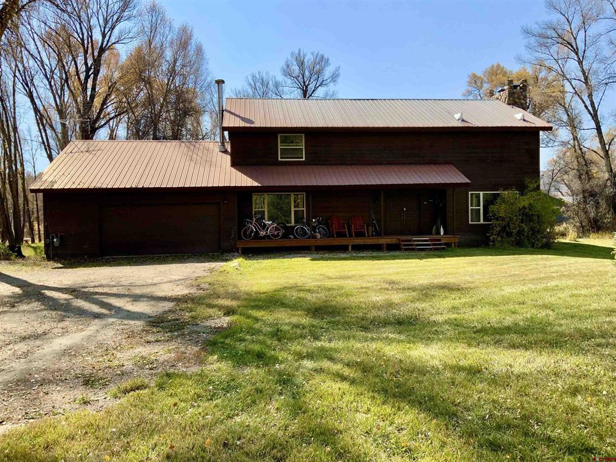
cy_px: 231
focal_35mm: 29
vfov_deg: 48.2
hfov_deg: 61.7
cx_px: 308
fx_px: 516
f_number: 1.8
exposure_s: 1/1451
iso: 16
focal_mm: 3
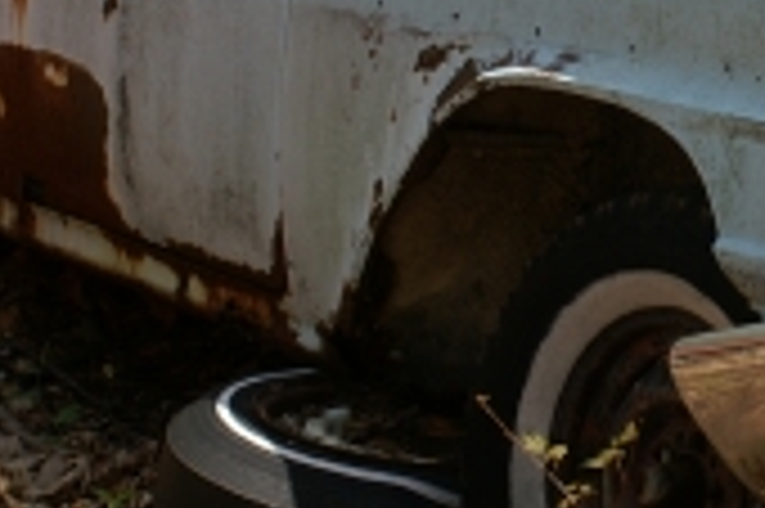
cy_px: 79
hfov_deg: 12.8
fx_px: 3354
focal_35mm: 158
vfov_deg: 8.6
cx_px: 783
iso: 125
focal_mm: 28
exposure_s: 1/125
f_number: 9
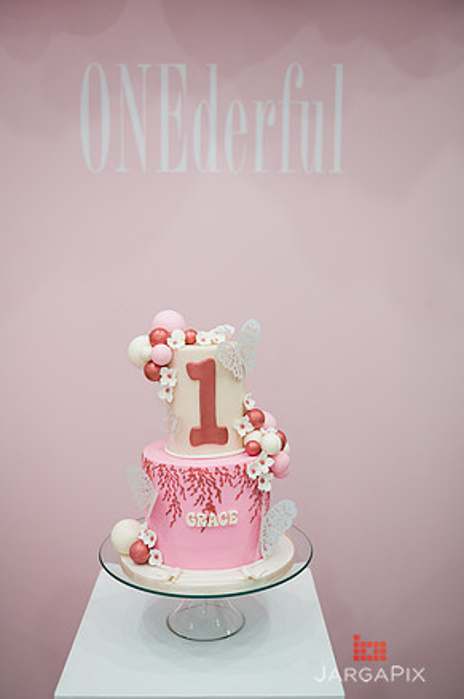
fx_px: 717
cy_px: 357
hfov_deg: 35.9
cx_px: 227
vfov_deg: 51.9
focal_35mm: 37
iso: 800
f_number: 3.2
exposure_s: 1/200
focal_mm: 36
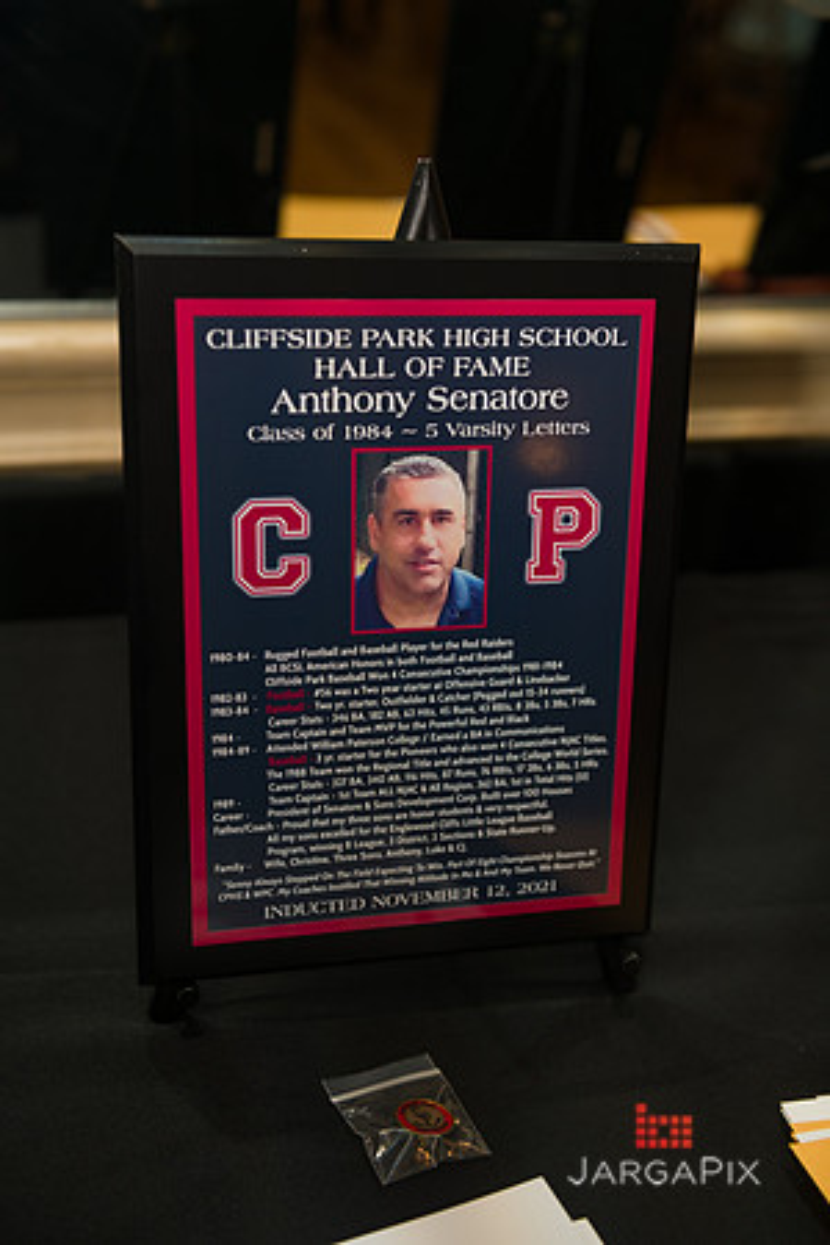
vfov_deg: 44.5
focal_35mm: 44
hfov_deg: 30.5
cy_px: 622
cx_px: 415
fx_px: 1522
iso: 400
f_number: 3.2
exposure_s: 1/200
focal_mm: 44
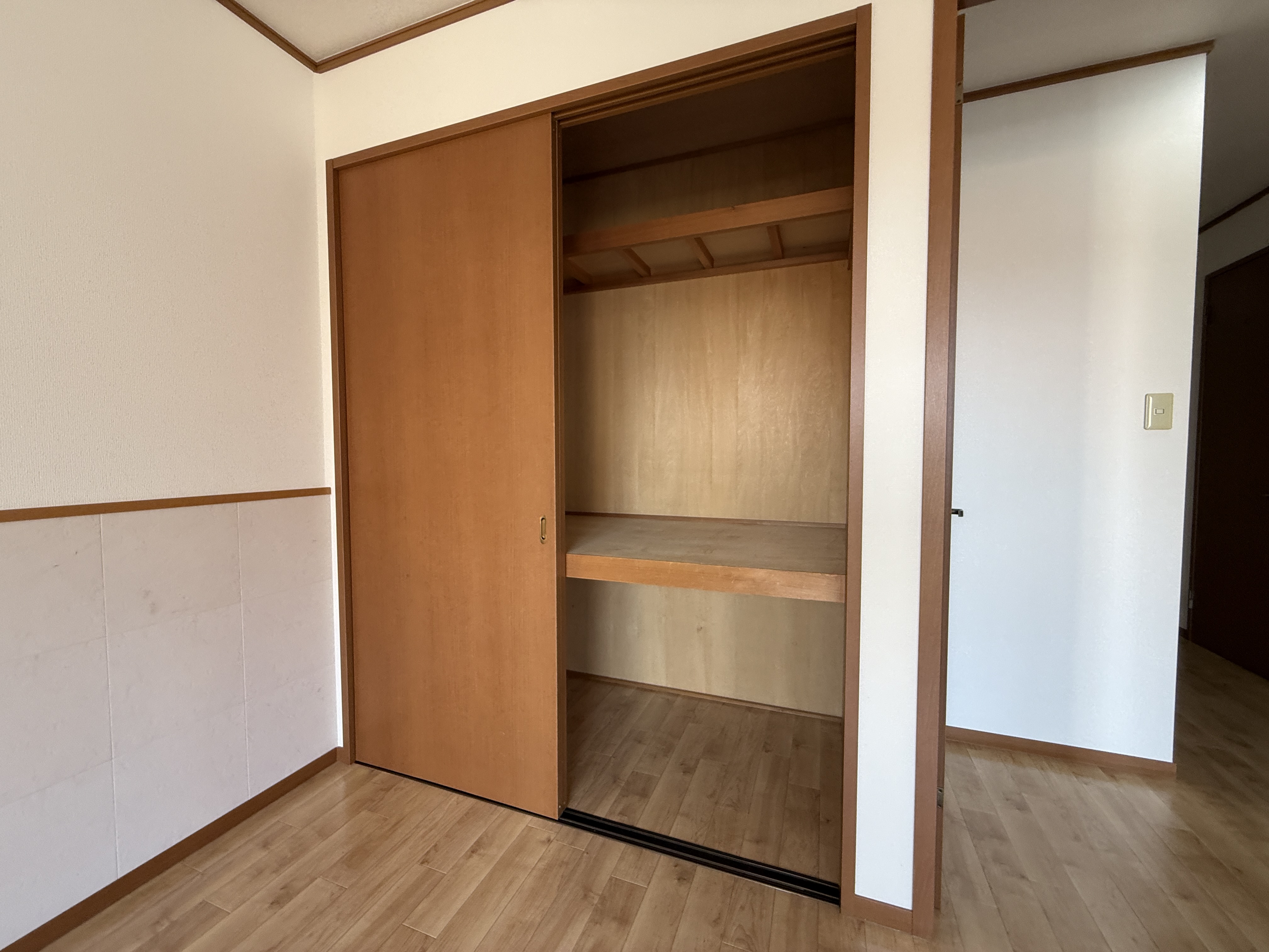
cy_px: 476
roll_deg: +0.0
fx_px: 513
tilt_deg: -1.1
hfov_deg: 102.1
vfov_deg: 85.7
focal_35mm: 14
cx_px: 634
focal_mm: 2.22
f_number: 2.2
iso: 200
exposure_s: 1/99
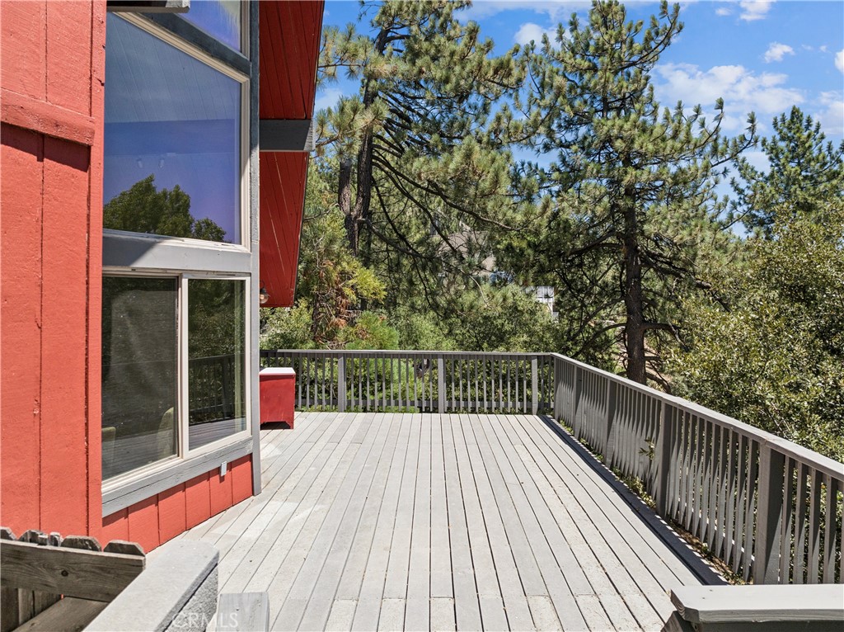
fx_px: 585
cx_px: 422
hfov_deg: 71.6
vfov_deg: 56.7
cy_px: 316
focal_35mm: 24
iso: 110
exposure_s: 1/60
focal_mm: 12.3
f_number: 2.8
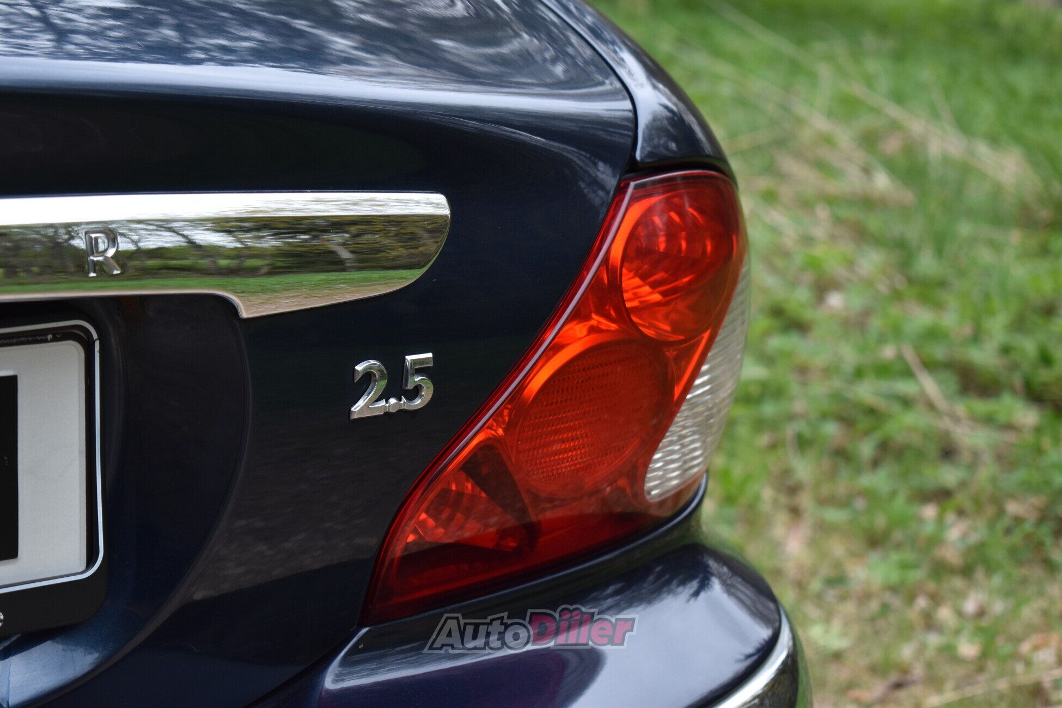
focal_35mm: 82
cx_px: 531
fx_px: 2434
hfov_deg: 24.6
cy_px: 354
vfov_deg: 16.6
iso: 450
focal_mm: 55
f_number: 5.6
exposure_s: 1/250
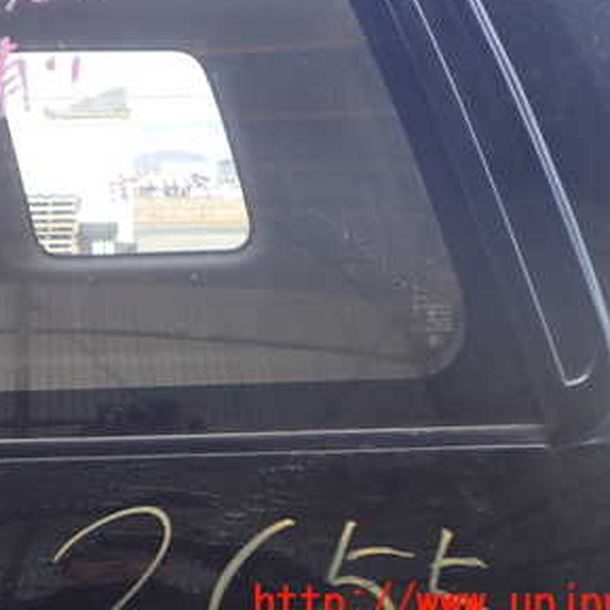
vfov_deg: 30.6
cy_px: 156
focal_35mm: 55
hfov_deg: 30.1
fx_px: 1097
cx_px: 97
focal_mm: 5.4
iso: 125
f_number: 2.3
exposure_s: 1/125
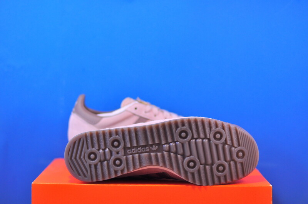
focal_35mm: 75
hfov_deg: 27.0
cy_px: 102
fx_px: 641
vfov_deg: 18.1
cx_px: 154
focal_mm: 50
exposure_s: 1/320
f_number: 2
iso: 250
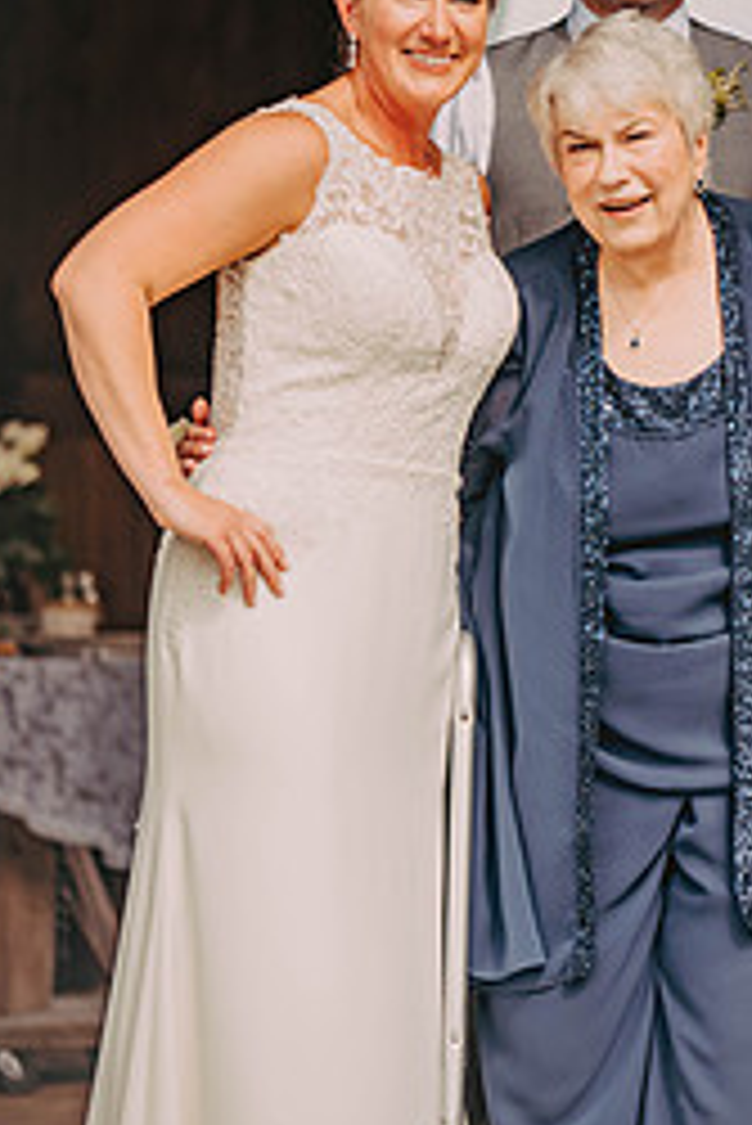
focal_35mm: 216
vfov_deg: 9.5
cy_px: 216
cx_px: 648
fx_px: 6758
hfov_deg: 6.4
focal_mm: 120
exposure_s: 1/2000
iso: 200
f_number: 2.8
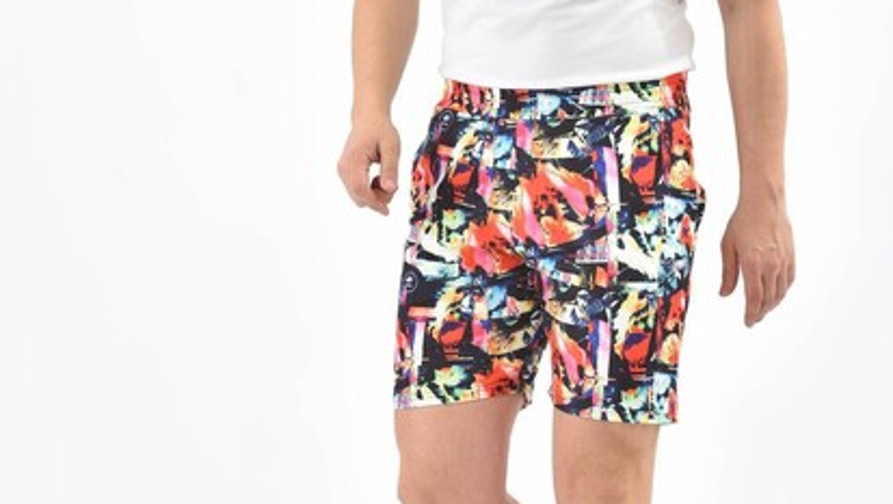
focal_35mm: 133
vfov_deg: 9.1
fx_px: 3152
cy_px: 162
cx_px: 502
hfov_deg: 16.1
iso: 100
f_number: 7.1
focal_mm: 70
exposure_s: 1/160
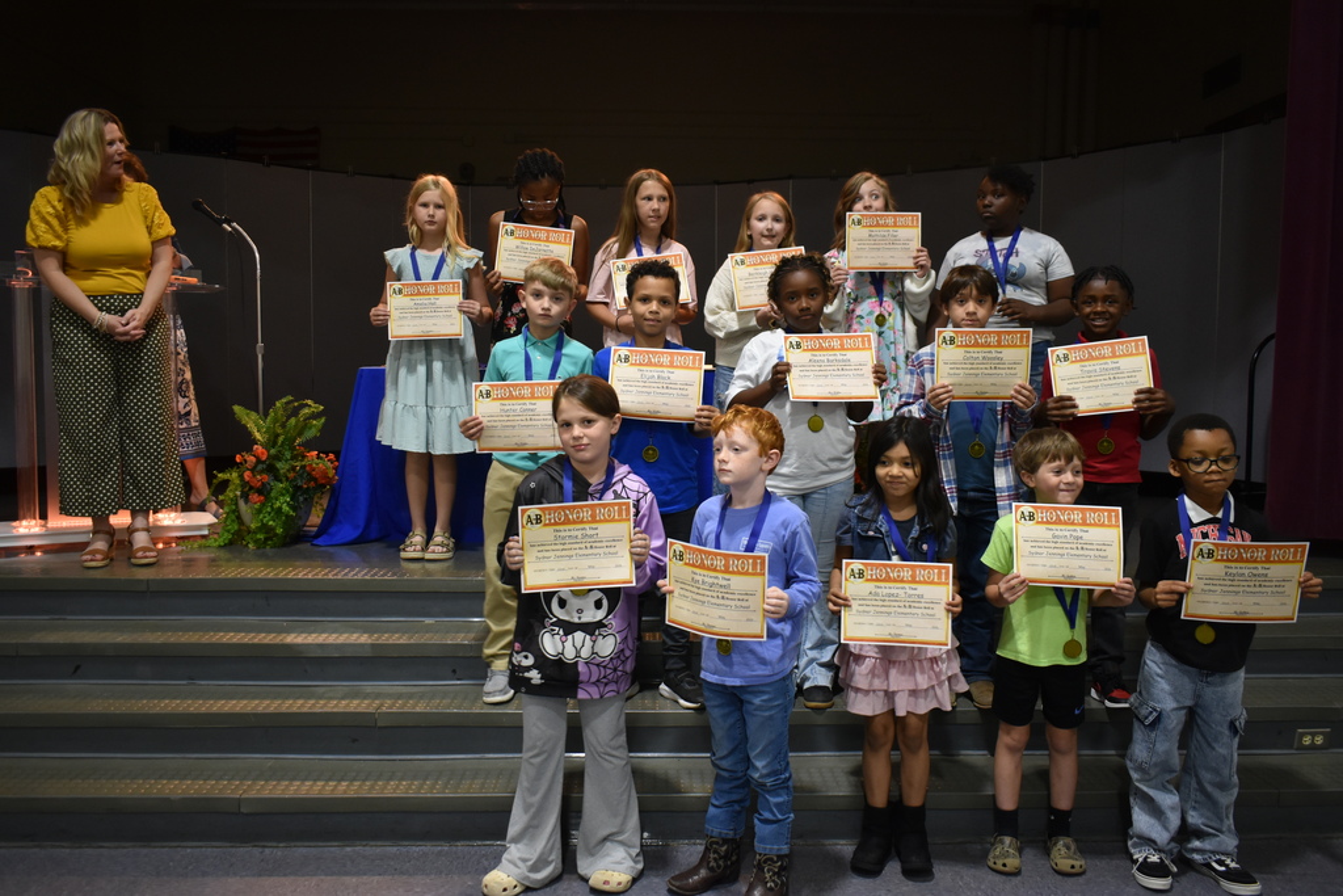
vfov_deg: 43.6
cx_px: 672
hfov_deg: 61.9
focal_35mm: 30
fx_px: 1119
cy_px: 448
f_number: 3.5
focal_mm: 20
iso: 800
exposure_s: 1/30
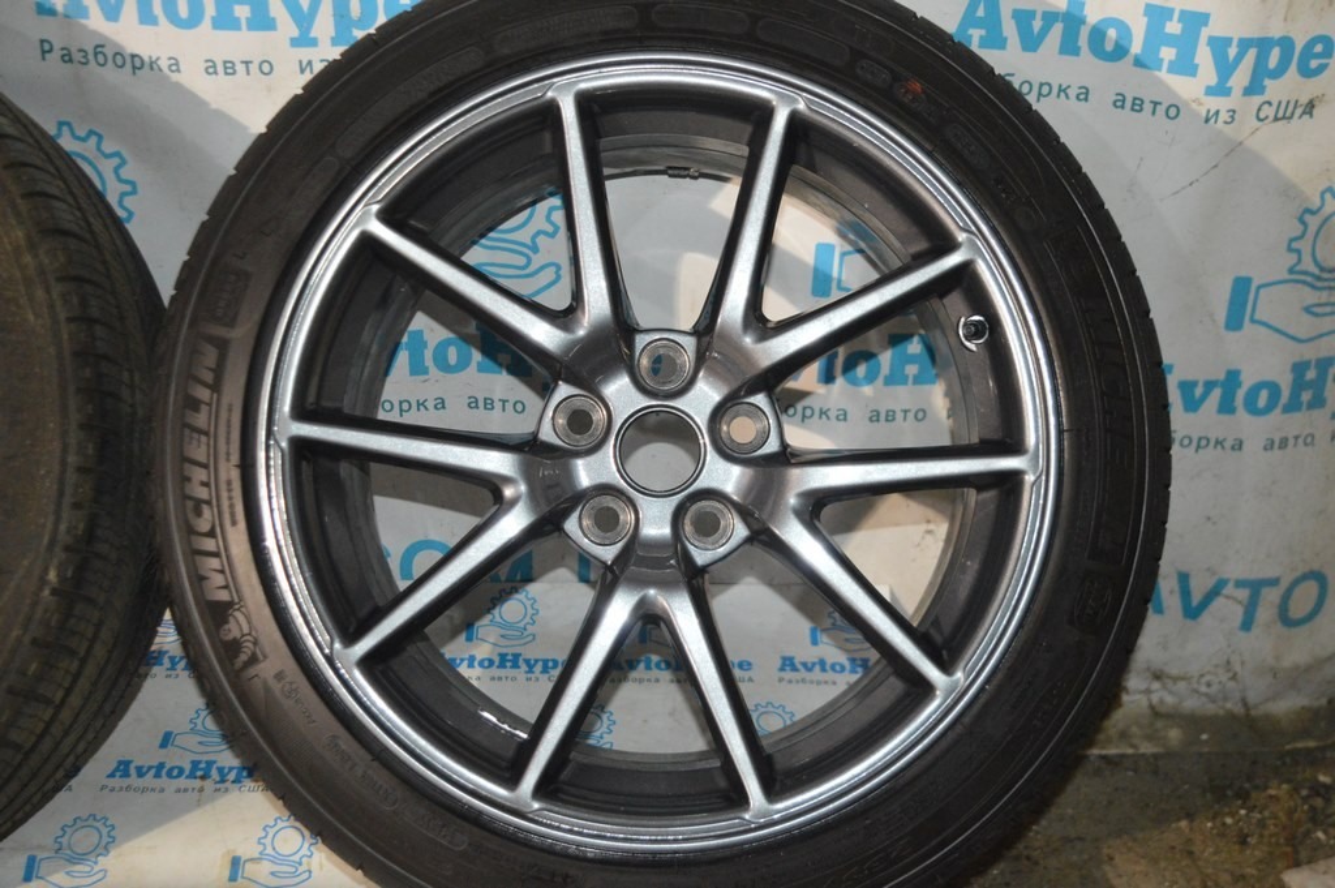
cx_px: 668
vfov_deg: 33.0
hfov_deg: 48.0
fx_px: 1501
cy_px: 444
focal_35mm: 40
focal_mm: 27
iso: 2500
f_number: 4
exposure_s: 1/60
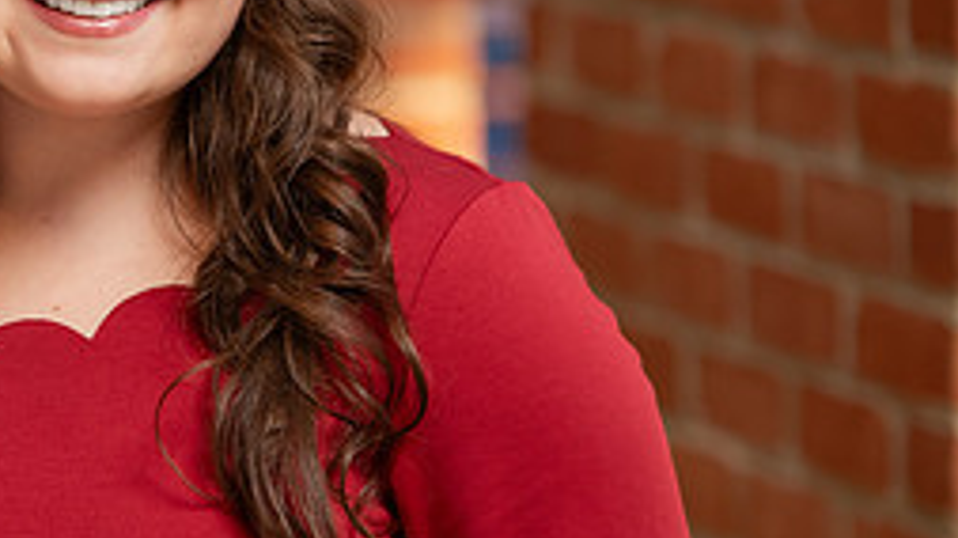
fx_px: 7921
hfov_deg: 6.9
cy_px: 188
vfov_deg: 3.9
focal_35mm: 312
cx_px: -80
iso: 320
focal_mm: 130
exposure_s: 1/250
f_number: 3.2
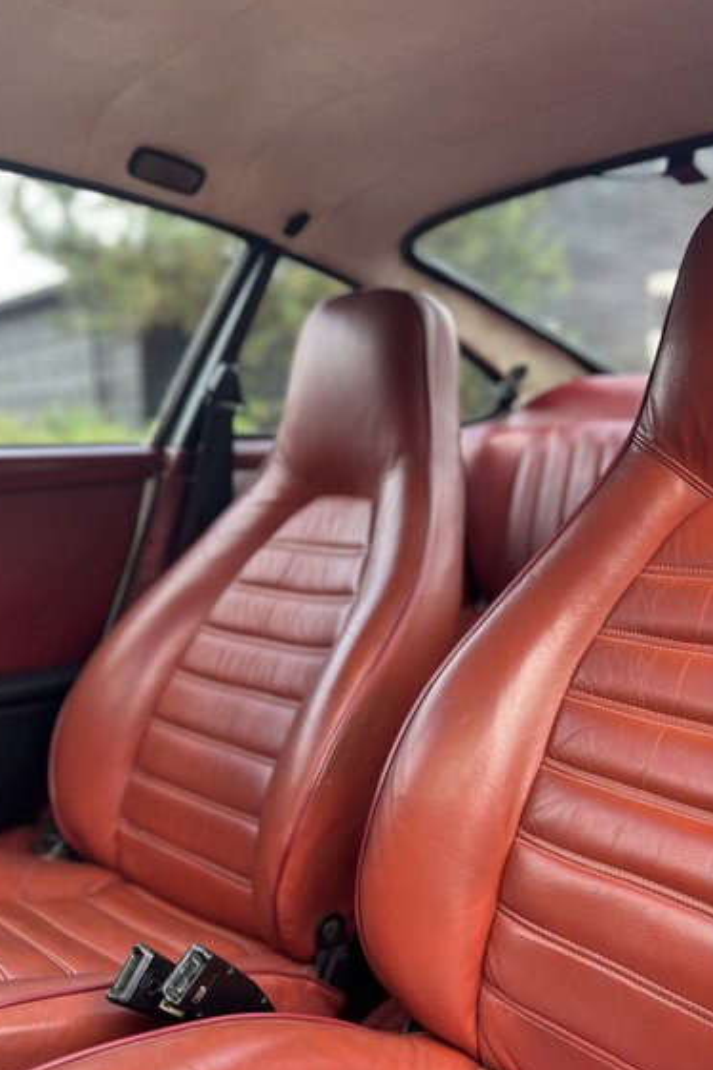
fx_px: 1099
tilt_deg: -5.2
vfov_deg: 51.9
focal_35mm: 37
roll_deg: +0.9
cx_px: 520
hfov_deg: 35.3
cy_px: 544
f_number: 1.5
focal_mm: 5.7
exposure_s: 1/136
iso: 32
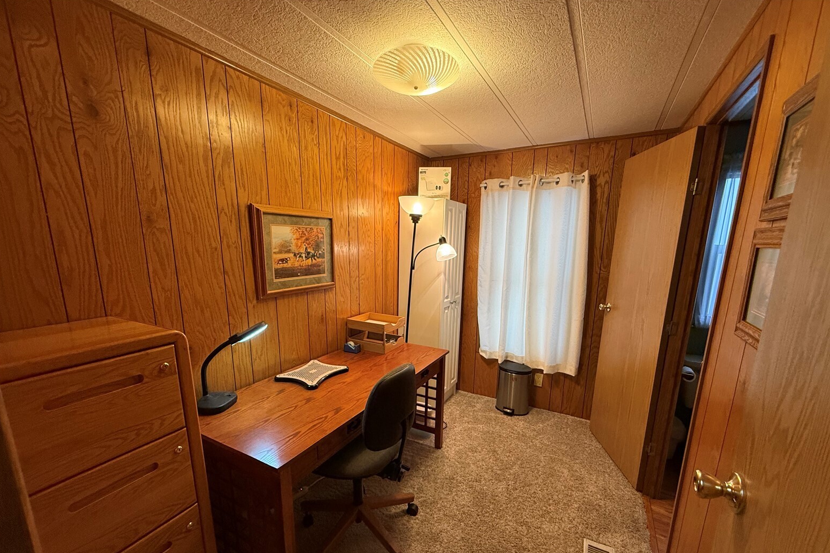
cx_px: 412
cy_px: 315
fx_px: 346
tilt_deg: -12.3
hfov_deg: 100.4
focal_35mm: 15
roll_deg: +0.3
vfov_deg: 76.9
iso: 320
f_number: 2.2
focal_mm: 2.22
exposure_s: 1/60
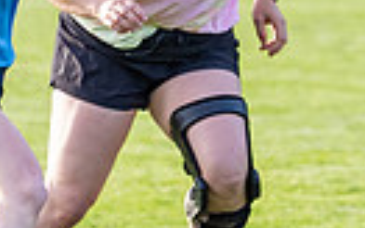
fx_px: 13972
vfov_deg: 0.9
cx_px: 81
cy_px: -138
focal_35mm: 1404
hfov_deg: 1.5
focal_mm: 150
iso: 400
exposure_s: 1/1000
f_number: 2.8
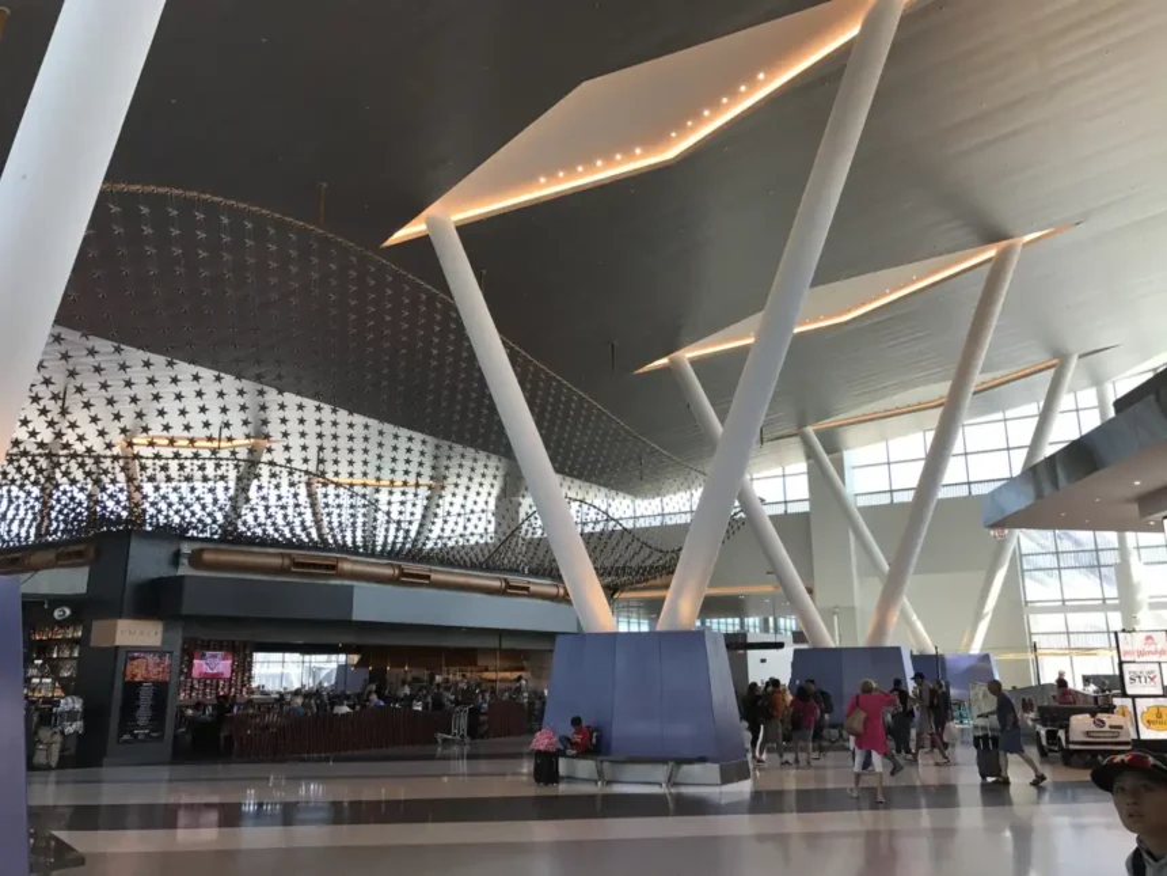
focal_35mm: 28
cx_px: 584
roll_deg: -0.2
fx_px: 944
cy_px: 438
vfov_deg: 49.7
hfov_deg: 63.4
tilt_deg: +13.7
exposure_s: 1/163
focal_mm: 3.99
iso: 20
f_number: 1.8
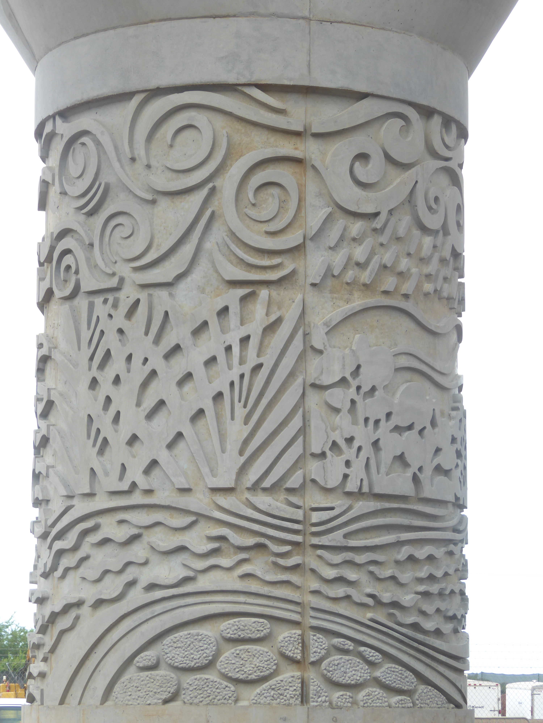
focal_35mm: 117
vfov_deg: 16.8
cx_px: 272
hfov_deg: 12.7
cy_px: 362
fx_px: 2447
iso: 100
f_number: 5.1
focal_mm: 19
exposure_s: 1/60
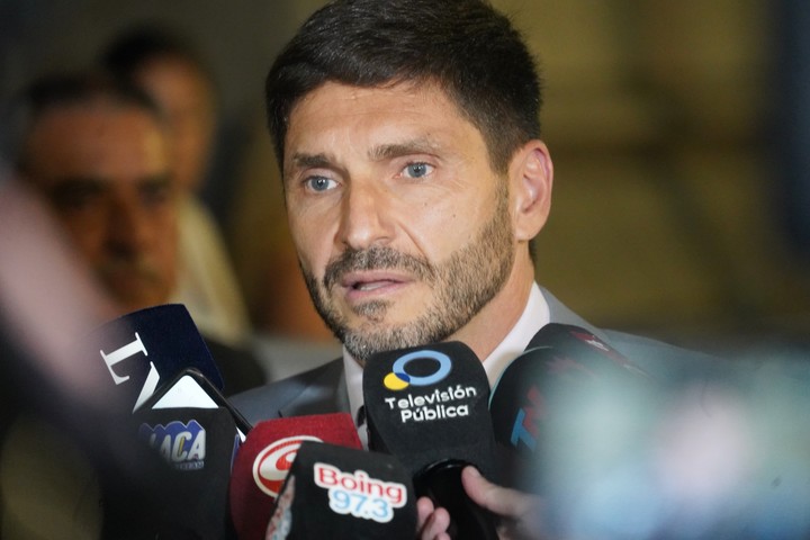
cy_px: 270
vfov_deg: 4.6
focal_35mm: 300
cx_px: 405
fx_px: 6749
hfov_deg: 6.9
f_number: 5.6
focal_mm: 300
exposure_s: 1/200
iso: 12800
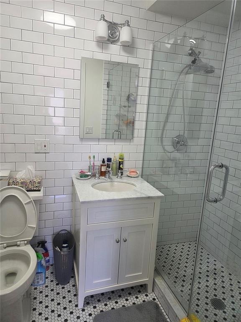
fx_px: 214
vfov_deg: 73.9
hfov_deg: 58.9
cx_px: 120
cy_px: 161
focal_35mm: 23
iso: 200
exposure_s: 1/120
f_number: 1.8
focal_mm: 5.4
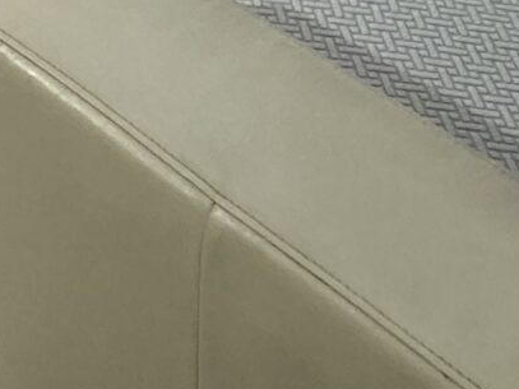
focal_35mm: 88
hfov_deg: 22.1
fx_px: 1319
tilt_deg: -12.3
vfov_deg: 11.3
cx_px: 374
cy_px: -737
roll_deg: -2.3
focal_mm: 2.22
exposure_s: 1/50
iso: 320
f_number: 2.2
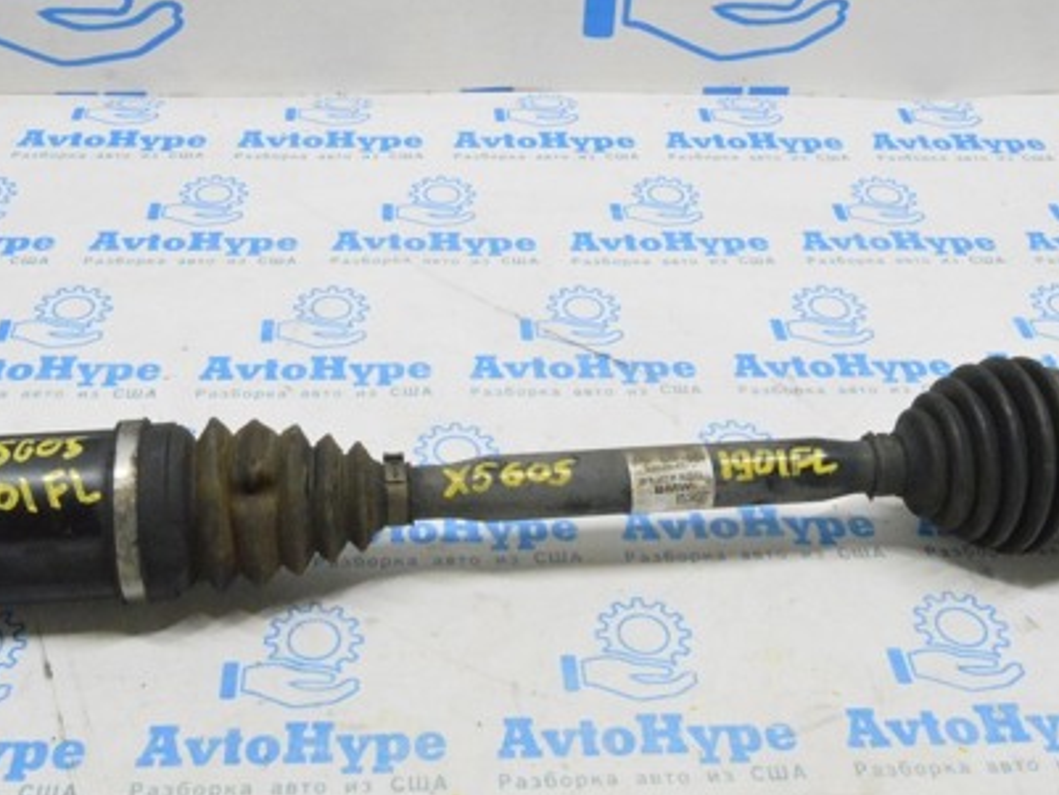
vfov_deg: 31.3
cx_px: 494
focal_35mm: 46
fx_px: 1408
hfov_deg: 41.2
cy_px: 279
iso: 6400
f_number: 20
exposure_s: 1/20
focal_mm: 20
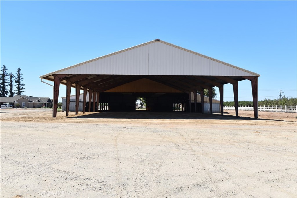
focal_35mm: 40
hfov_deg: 47.9
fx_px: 334
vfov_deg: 33.0
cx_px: 148
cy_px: 99
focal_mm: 27
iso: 100
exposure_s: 1/250
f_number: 8
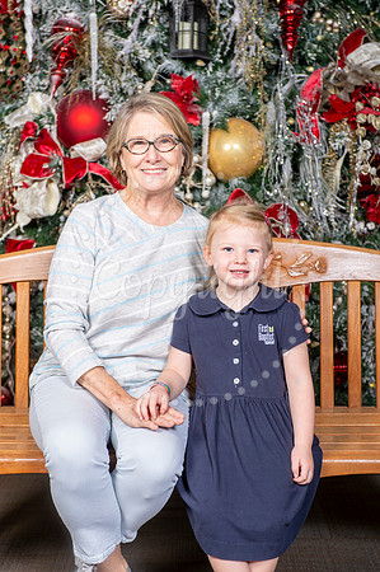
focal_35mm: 65
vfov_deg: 31.0
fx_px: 1031
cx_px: 190
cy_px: 286
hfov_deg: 20.9
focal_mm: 65
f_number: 7.1
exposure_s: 1/125
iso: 160
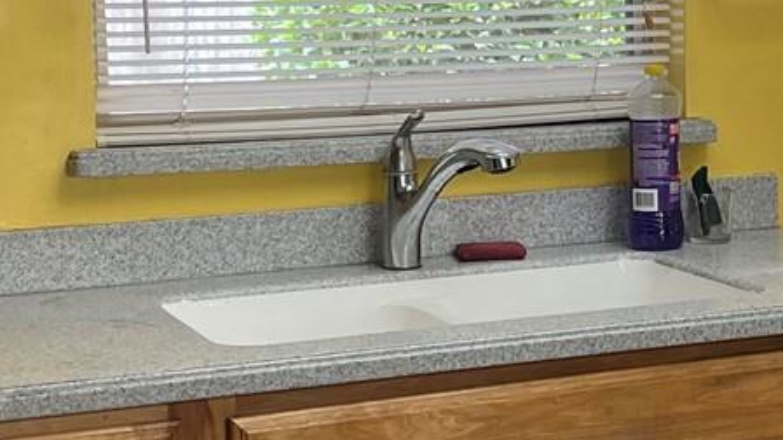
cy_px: 96
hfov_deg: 20.8
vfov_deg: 11.9
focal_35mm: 101
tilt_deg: -4.9
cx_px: 656
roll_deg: +1.5
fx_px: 2096
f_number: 1.6
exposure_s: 1/120
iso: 100
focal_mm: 5.1
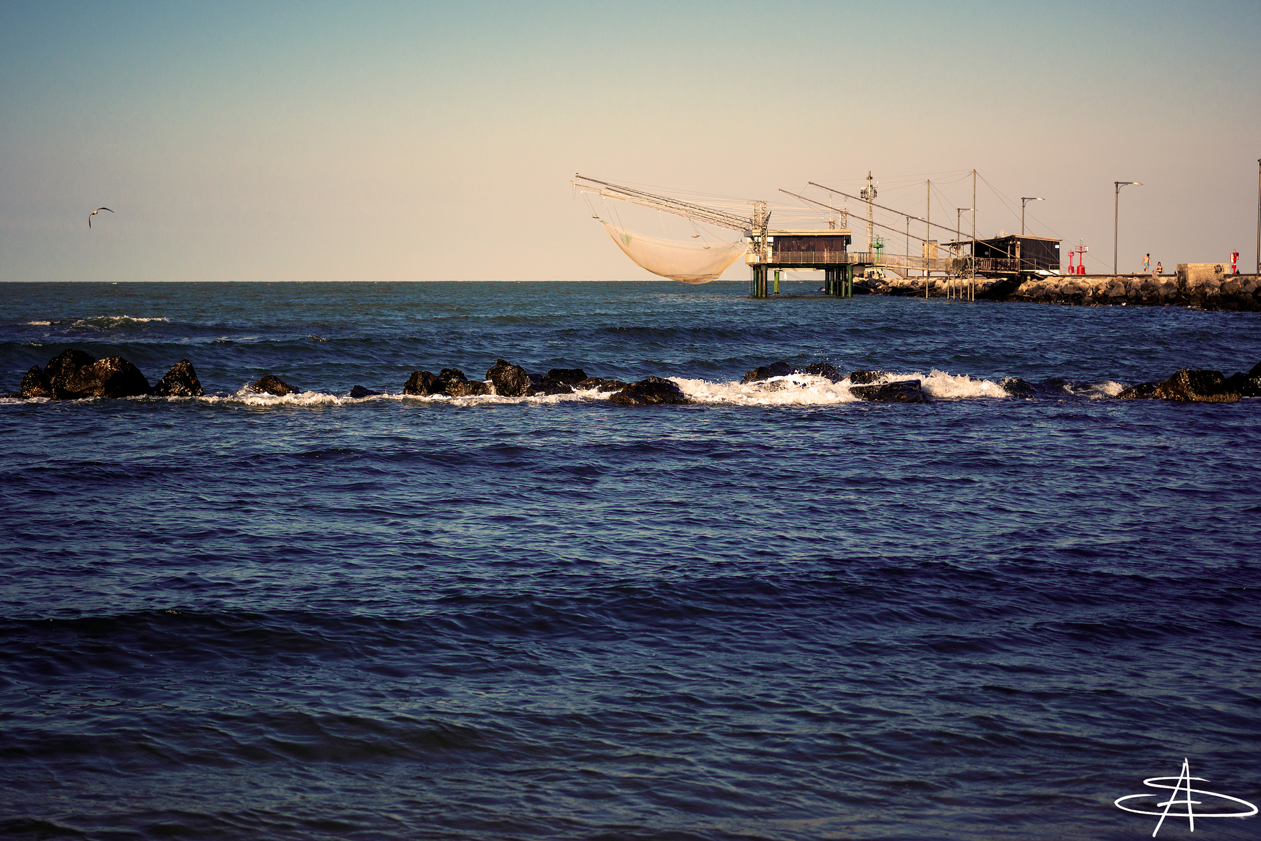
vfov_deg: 25.8
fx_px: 1839
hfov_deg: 37.9
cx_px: 630
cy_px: 420
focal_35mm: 52
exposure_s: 1/1250
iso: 100
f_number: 1.8
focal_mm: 35
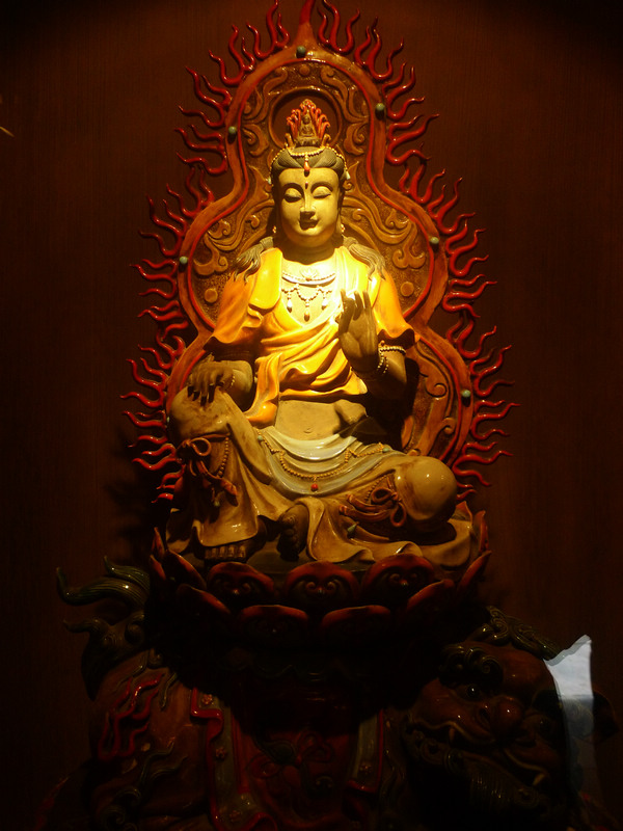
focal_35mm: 30
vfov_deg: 60.0
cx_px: 312
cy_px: 416
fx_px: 720
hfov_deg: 46.8
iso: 320
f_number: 2.8
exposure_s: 1/40
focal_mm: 6.3
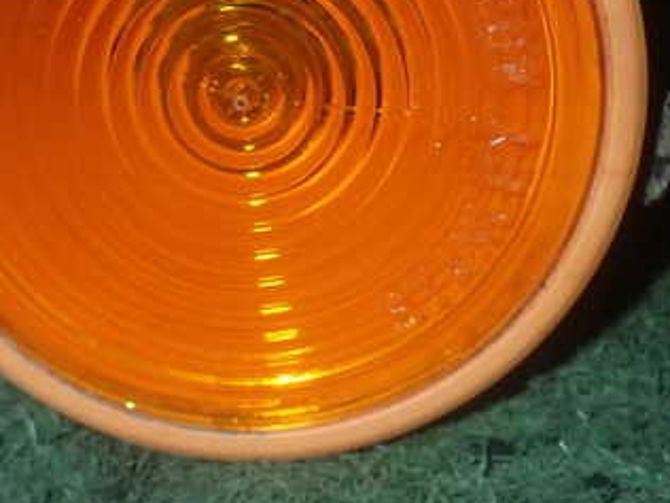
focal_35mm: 110
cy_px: 91
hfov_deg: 17.9
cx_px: 246
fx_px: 2129
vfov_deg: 13.4
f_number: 10
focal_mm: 10.35
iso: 320
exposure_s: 1/60
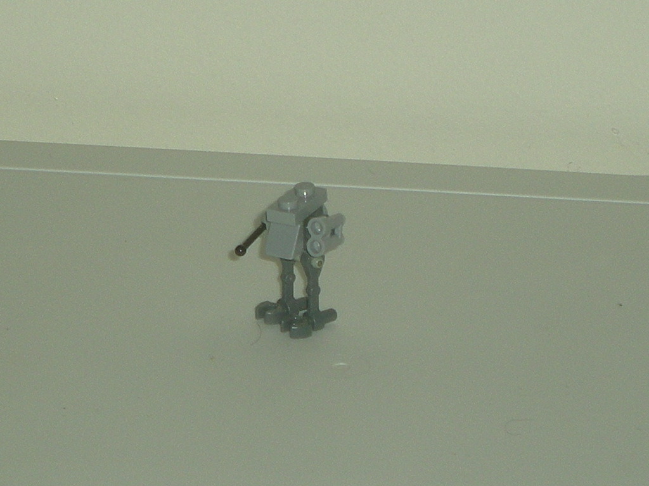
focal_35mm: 74
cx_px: 324
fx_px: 1387
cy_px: 243
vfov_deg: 19.9
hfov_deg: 26.3
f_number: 4.6
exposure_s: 1/120
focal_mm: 12.3
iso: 50
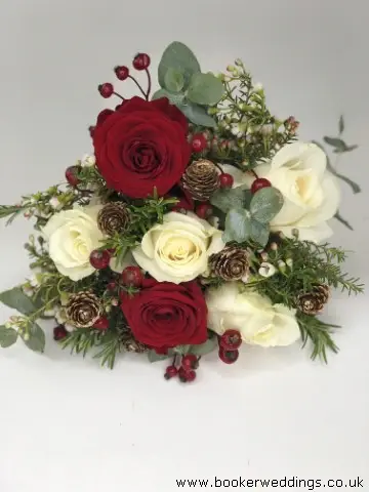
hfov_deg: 28.0
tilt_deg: -21.5
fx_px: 739
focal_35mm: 52
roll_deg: +0.3
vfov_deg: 36.8
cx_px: 184
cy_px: 246
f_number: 2.4
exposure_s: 1/100
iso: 16
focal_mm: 6
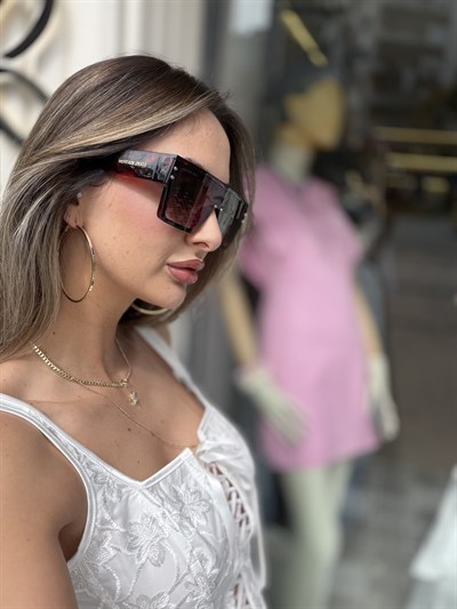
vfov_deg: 60.0
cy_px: 304
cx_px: 228
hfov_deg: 46.8
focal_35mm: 30
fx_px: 528
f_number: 1.9
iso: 32
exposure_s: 1/529
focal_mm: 2.71
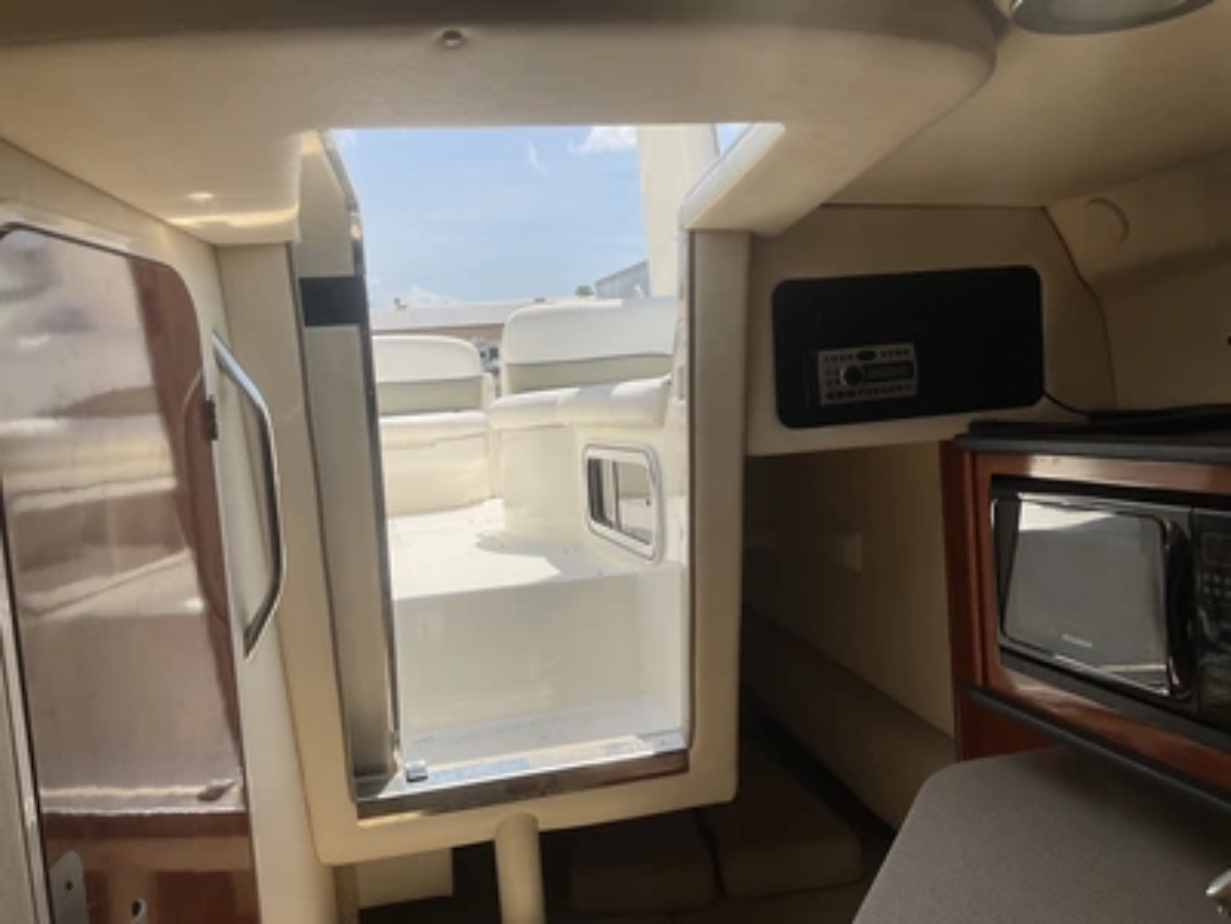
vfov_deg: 48.2
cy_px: 462
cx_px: 616
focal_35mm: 29
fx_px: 1031
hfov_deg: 61.7
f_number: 1.8
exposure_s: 1/1490
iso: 25
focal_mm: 3
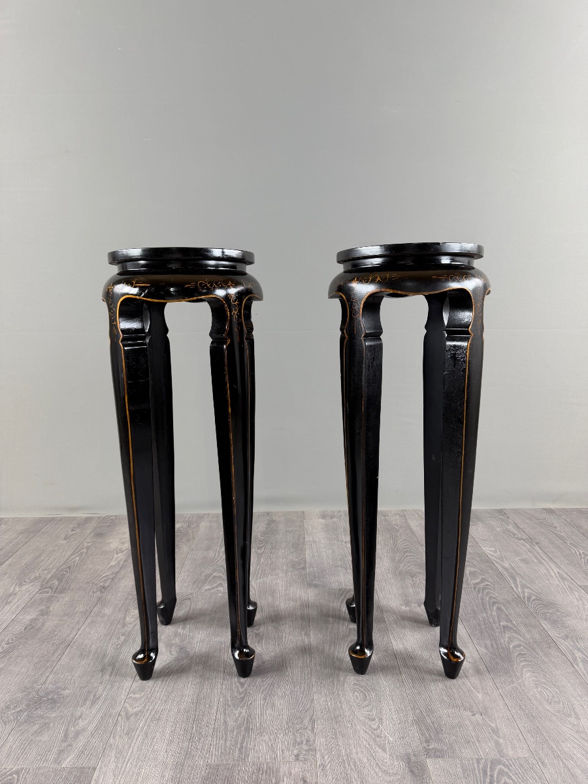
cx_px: 294
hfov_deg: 56.8
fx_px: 544
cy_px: 392
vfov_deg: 71.6
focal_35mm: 24
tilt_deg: -9.2
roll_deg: +0.1
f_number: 1.78
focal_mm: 6.76
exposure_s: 1/50
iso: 125
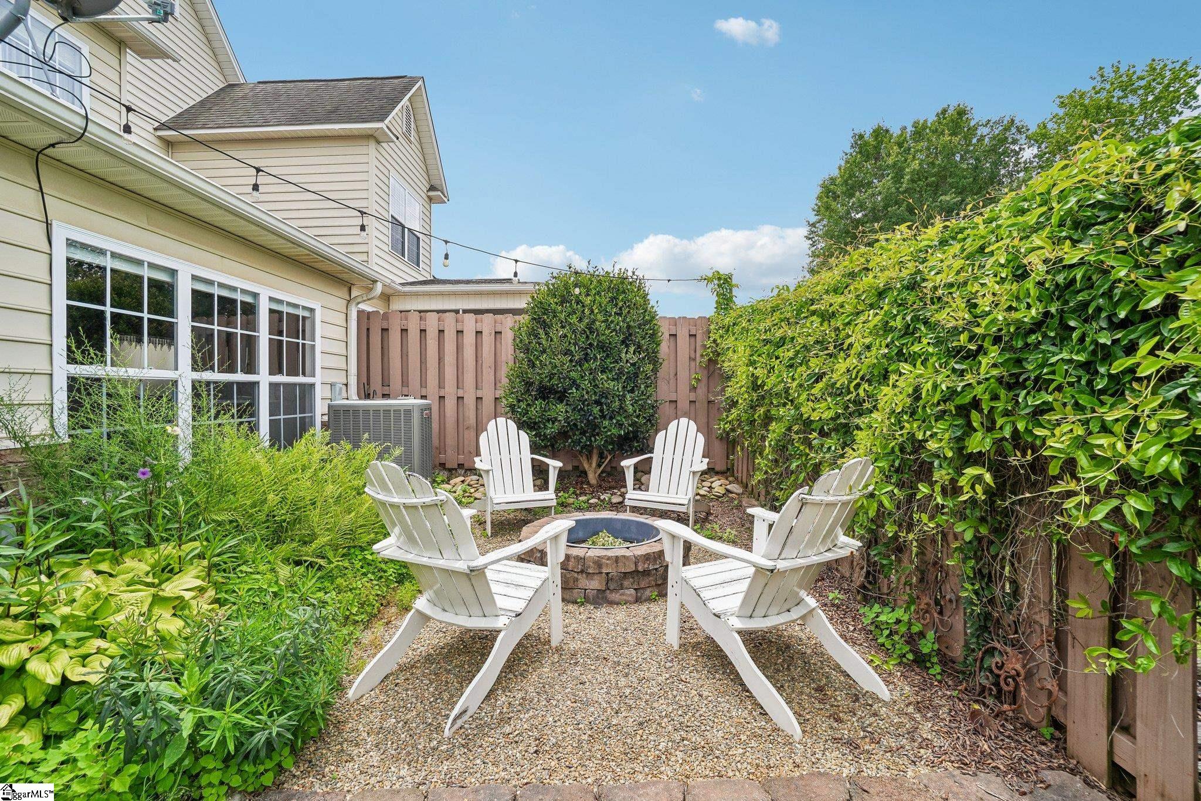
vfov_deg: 77.3
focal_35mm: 15
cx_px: 600
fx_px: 500
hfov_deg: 100.4
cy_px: 400
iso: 100
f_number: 8
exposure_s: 1/160
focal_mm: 10
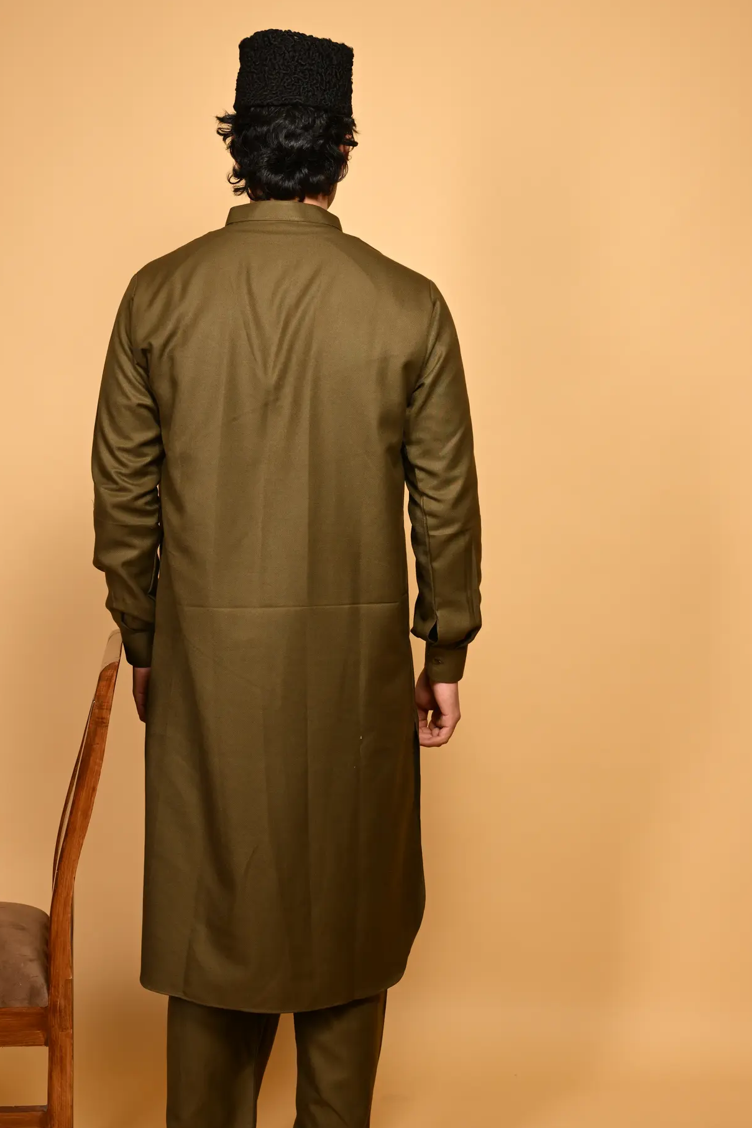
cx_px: 293
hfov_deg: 23.0
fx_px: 1849
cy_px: 621
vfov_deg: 33.9
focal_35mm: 59
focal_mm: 42
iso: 160
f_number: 6.3
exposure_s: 1/200
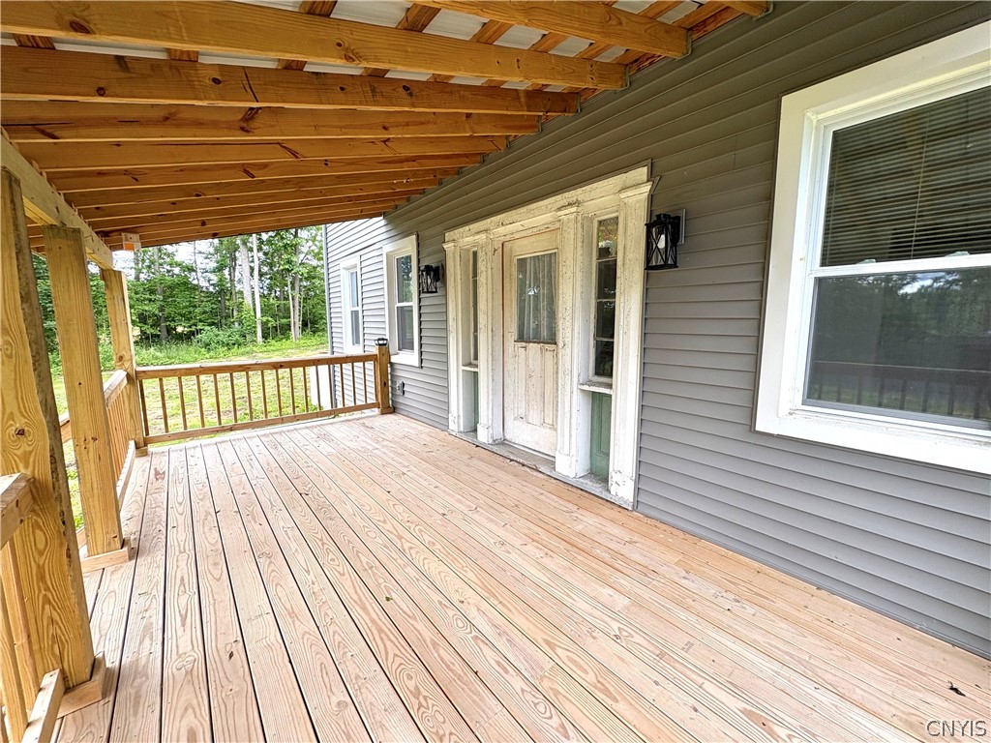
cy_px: 372
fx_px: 401
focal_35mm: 14
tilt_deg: -6.4
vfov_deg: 85.7
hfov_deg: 102.1
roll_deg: +1.3
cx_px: 496
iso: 40
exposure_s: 1/206
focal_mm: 2.22
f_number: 2.2
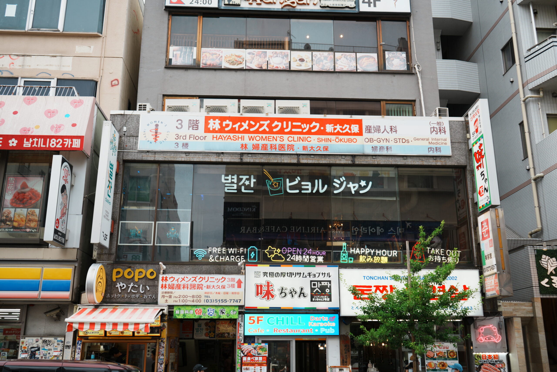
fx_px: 542
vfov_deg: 37.9
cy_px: 186
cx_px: 278
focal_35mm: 35
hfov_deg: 54.4
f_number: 4
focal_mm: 35
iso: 100
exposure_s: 1/200
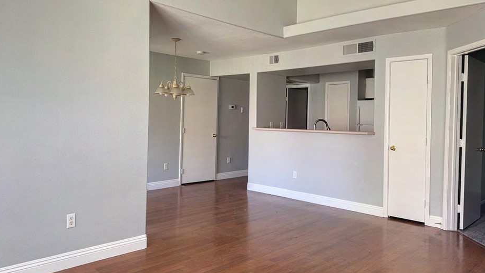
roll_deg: -1.0
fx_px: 373
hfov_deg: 66.1
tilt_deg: -0.3
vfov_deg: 40.1
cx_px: 238
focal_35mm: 29
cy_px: 118
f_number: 1.78
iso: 160
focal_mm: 6.76
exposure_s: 1/121
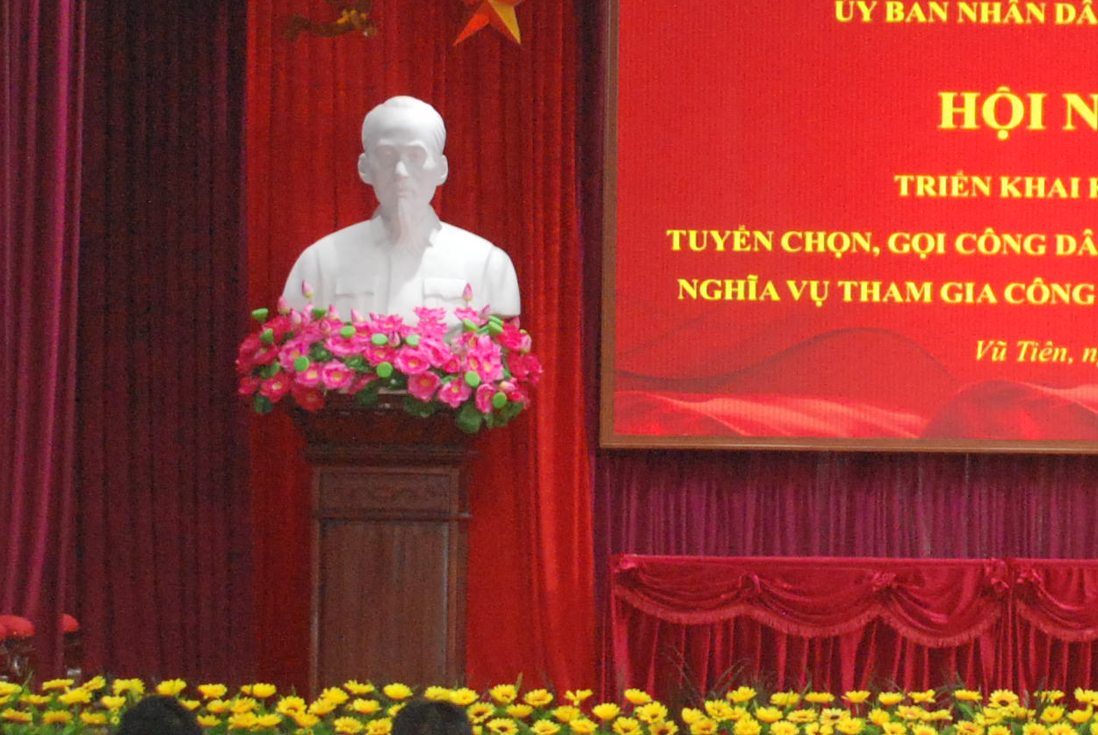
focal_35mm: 158
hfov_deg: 12.9
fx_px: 4825
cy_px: 475
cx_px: 920
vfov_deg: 8.7
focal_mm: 34
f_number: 5.6
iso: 1250
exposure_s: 1/60
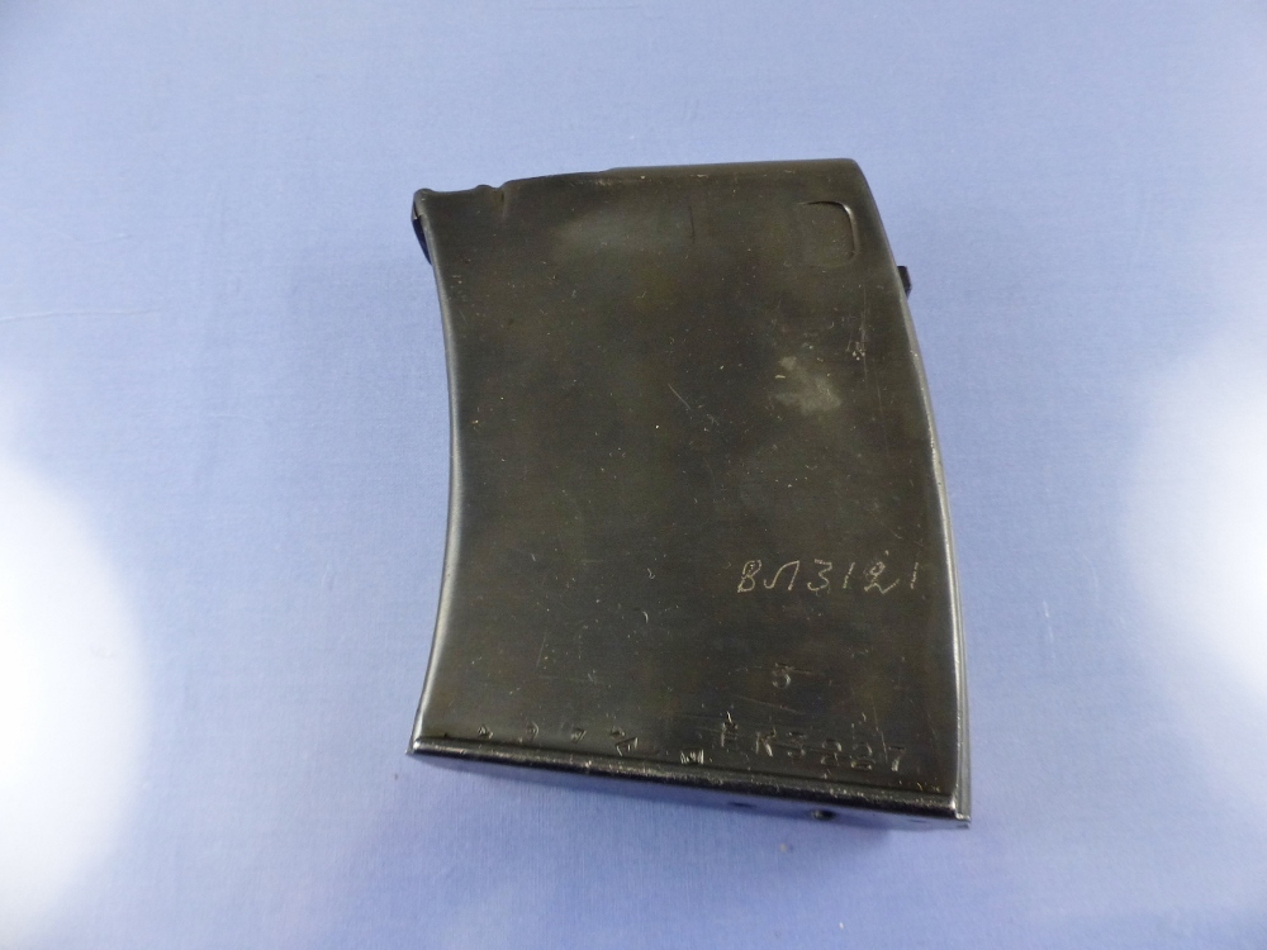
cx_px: 634
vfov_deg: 54.9
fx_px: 915
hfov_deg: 69.4
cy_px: 475
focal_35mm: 25
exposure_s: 1/60
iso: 250
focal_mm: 4.5
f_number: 2.8
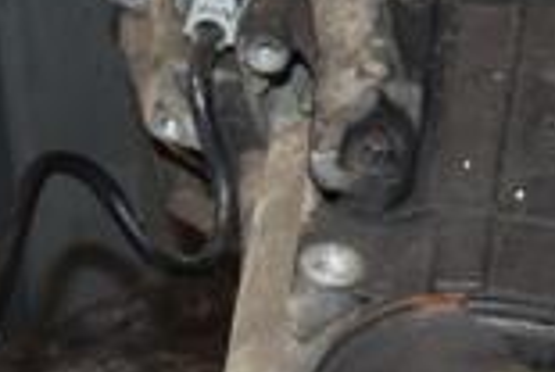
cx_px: 713
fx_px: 2147
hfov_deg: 14.2
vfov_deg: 9.9
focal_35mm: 139
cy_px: 150
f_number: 5
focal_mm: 24
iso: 800
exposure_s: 1/60
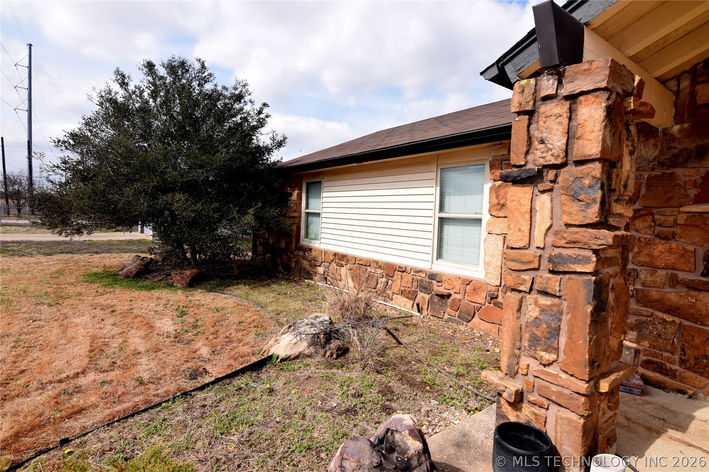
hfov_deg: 90.0
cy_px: 236
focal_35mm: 18
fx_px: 354
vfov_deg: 67.4
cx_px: 354
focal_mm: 12
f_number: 9.5
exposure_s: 1/200
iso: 100
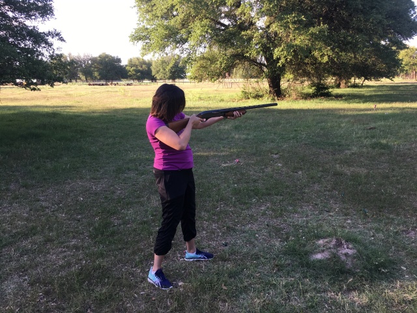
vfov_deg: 48.2
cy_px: 156
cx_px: 208
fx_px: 349
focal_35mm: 29
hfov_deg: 61.7
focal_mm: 4.15
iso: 25
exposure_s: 1/155
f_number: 2.2
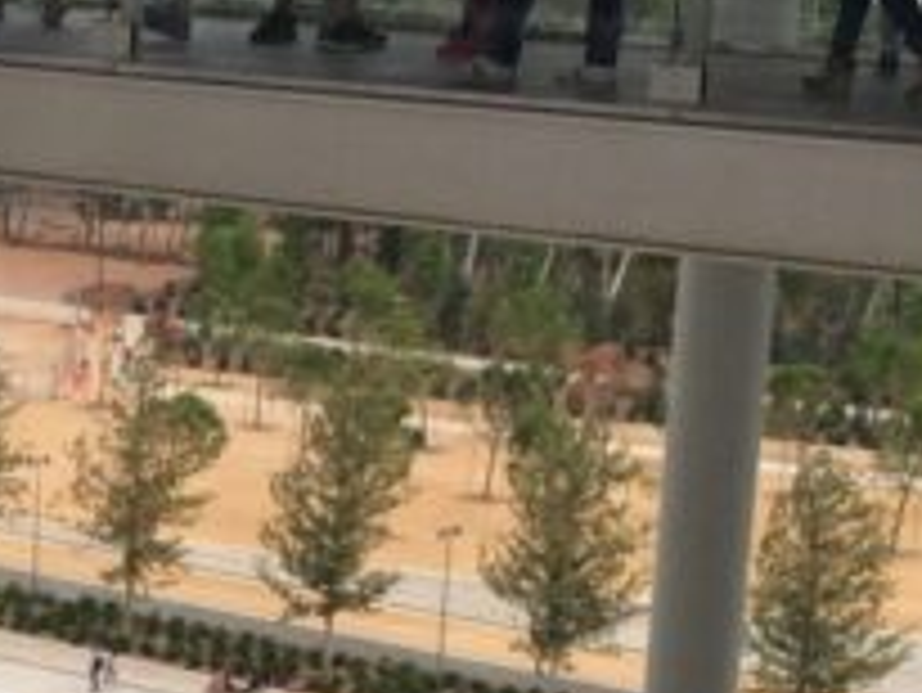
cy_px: 832
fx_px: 3864
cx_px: -391
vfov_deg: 10.1
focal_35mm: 145
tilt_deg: -17.6
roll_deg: +0.3
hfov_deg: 13.0
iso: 32
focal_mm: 4.15
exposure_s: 1/838
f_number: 2.2
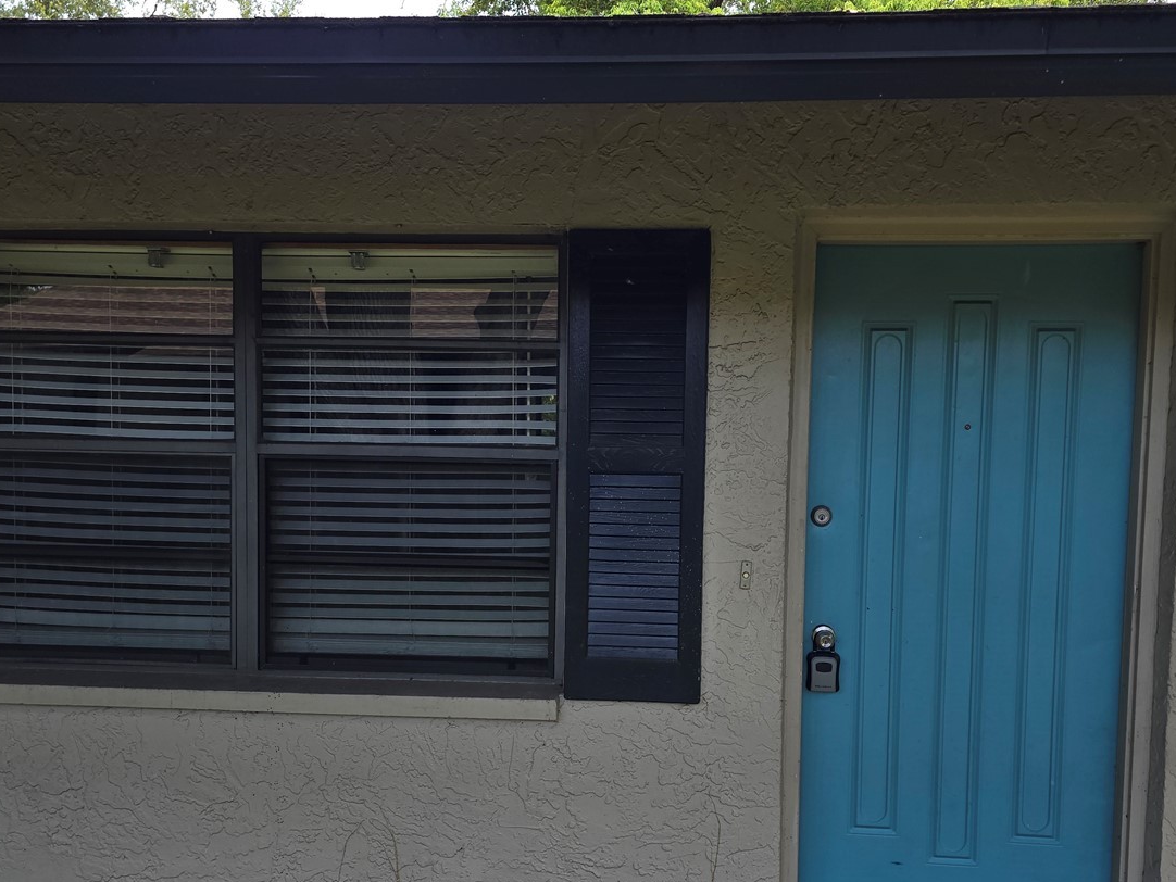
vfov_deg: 41.6
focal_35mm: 34
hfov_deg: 53.9
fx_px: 1155
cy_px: 529
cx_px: 597
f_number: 1.7
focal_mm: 6.3
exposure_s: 1/120
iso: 16
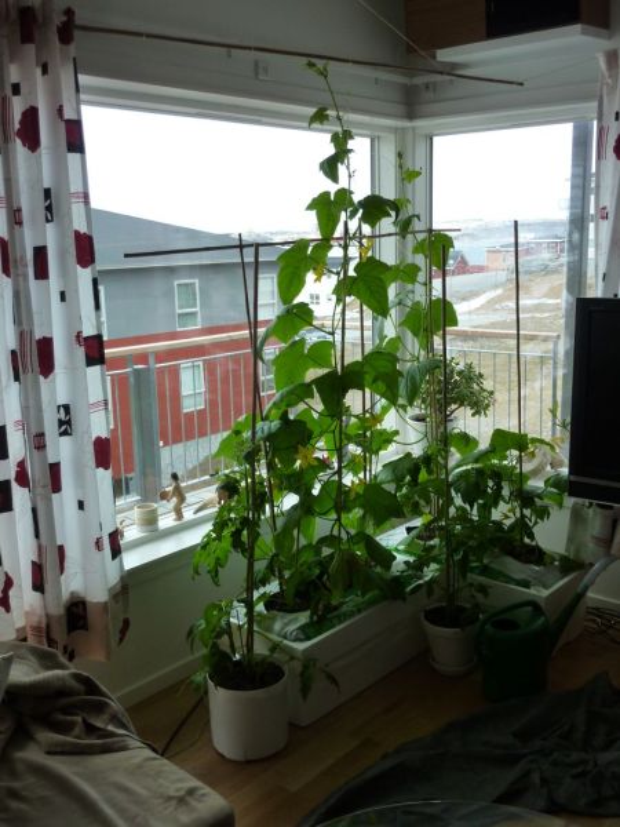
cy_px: 414
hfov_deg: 40.7
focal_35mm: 35
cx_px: 310
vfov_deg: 52.6
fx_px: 836
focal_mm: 5.7
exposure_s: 1/160
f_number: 4
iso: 125
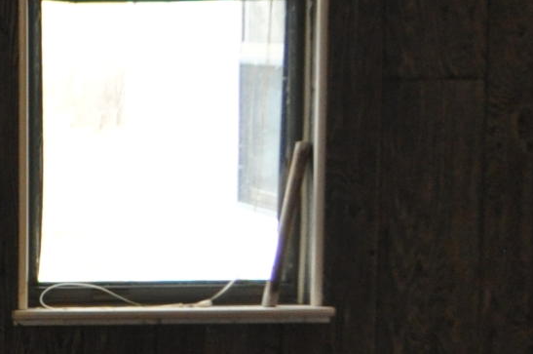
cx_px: -401
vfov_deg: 9.2
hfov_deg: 12.7
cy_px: 305
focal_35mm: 148
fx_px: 2188
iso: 800
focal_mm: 18
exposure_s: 1/125
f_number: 3.5
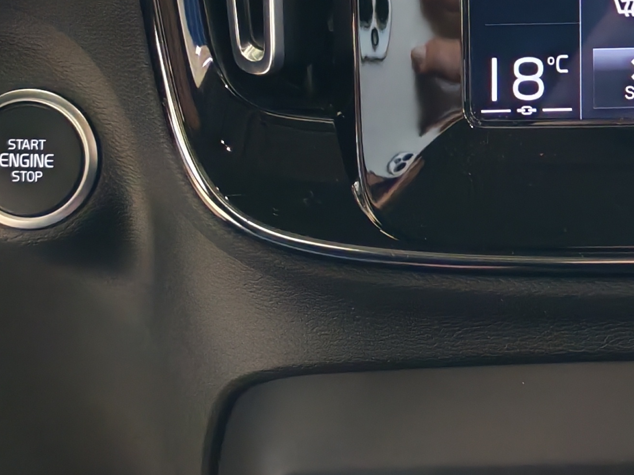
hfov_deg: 19.2
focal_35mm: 96
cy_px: -75
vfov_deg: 14.9
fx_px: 1758
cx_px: 784
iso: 1250
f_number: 1.9
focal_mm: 6.12
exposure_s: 1/50
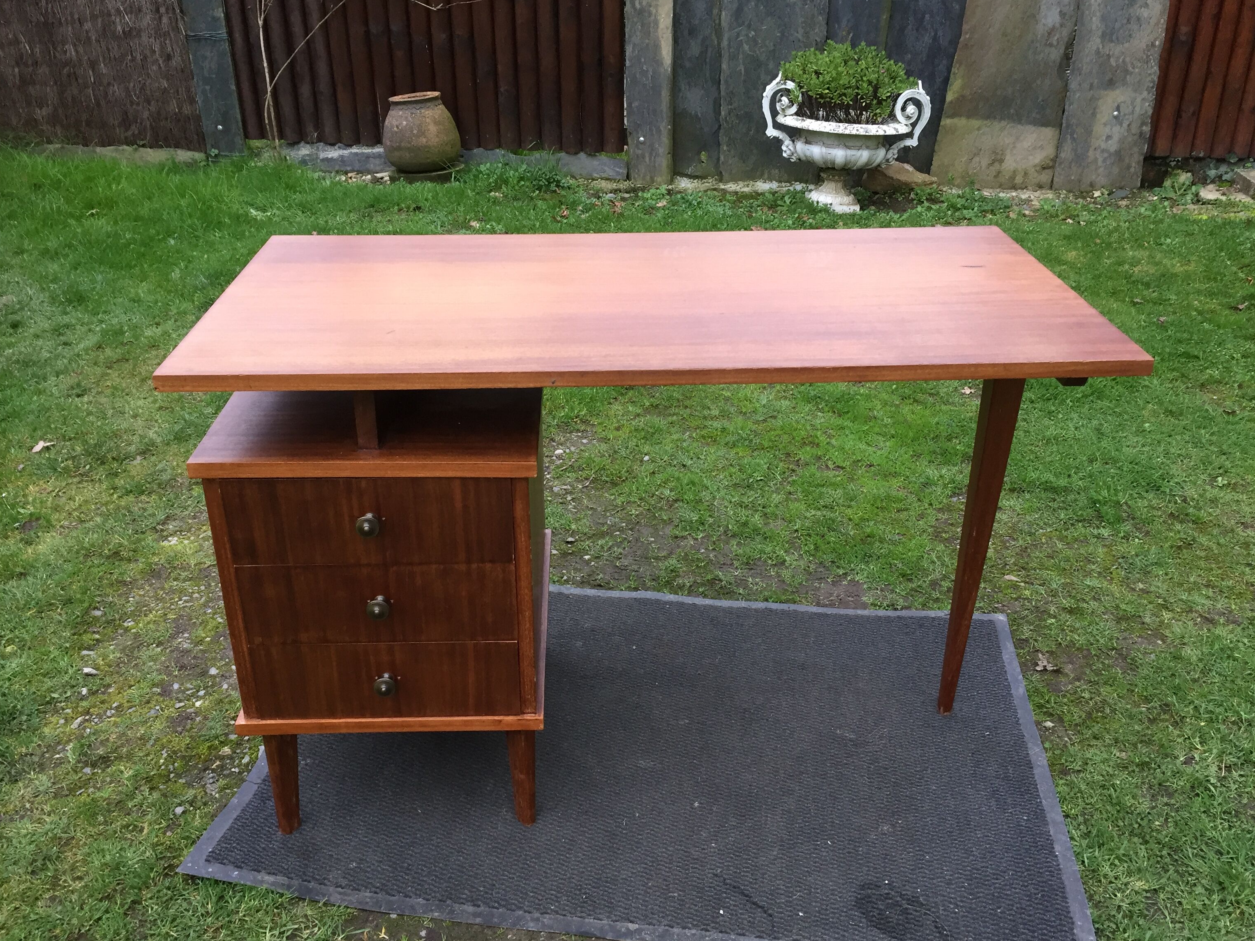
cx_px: 626
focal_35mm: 31
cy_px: 490
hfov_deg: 58.3
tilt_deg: -27.2
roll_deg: +0.6
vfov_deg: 45.4
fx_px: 1124
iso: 100
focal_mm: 4.15
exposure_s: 1/33
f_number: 2.2
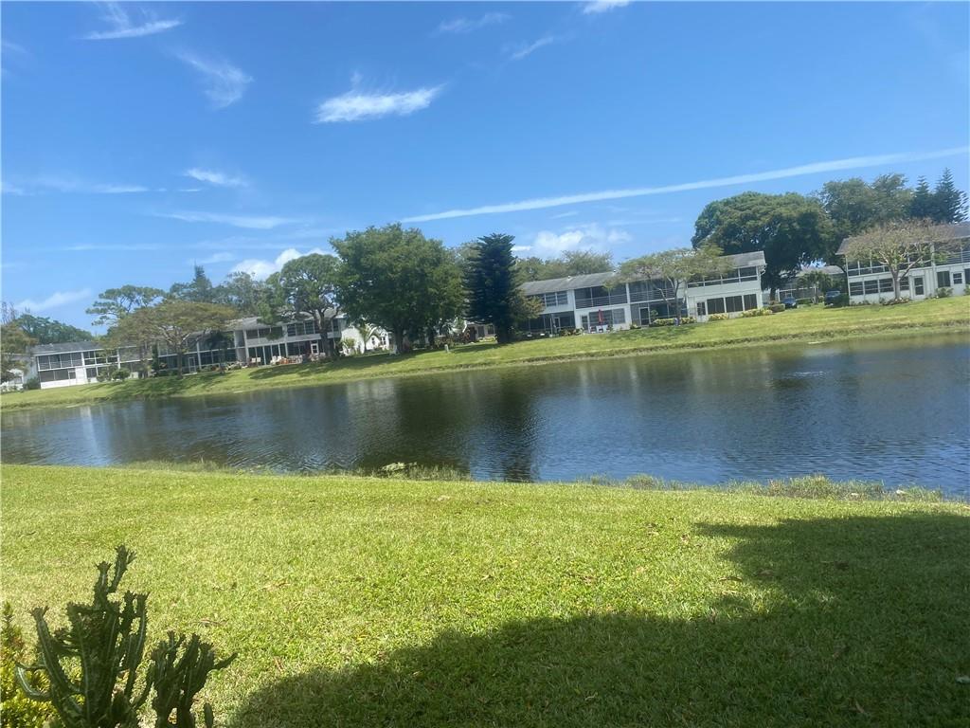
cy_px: 364
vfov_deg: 53.1
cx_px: 485
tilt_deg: -2.8
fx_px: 729
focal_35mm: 26
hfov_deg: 67.3
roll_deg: +5.8
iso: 32
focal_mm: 4.25
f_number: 1.8
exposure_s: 1/2688
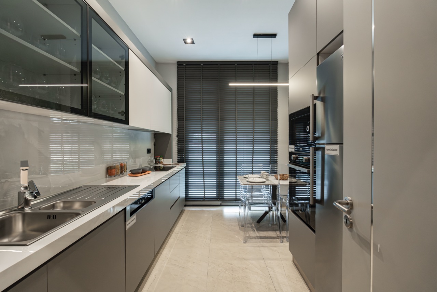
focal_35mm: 16
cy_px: 146
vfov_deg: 73.8
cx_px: 218
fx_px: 194
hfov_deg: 96.7
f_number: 5.6
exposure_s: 1/80
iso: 2000
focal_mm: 16
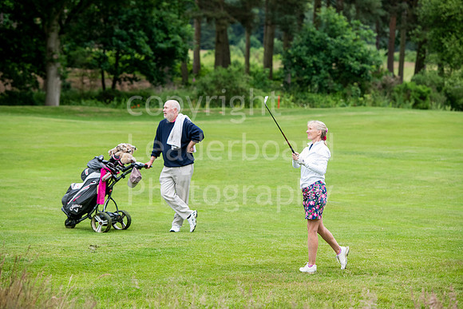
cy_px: 154
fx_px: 1672
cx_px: 232
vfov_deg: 10.6
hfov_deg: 15.8
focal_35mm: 130
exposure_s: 1/1250
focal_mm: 130
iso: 800
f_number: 5
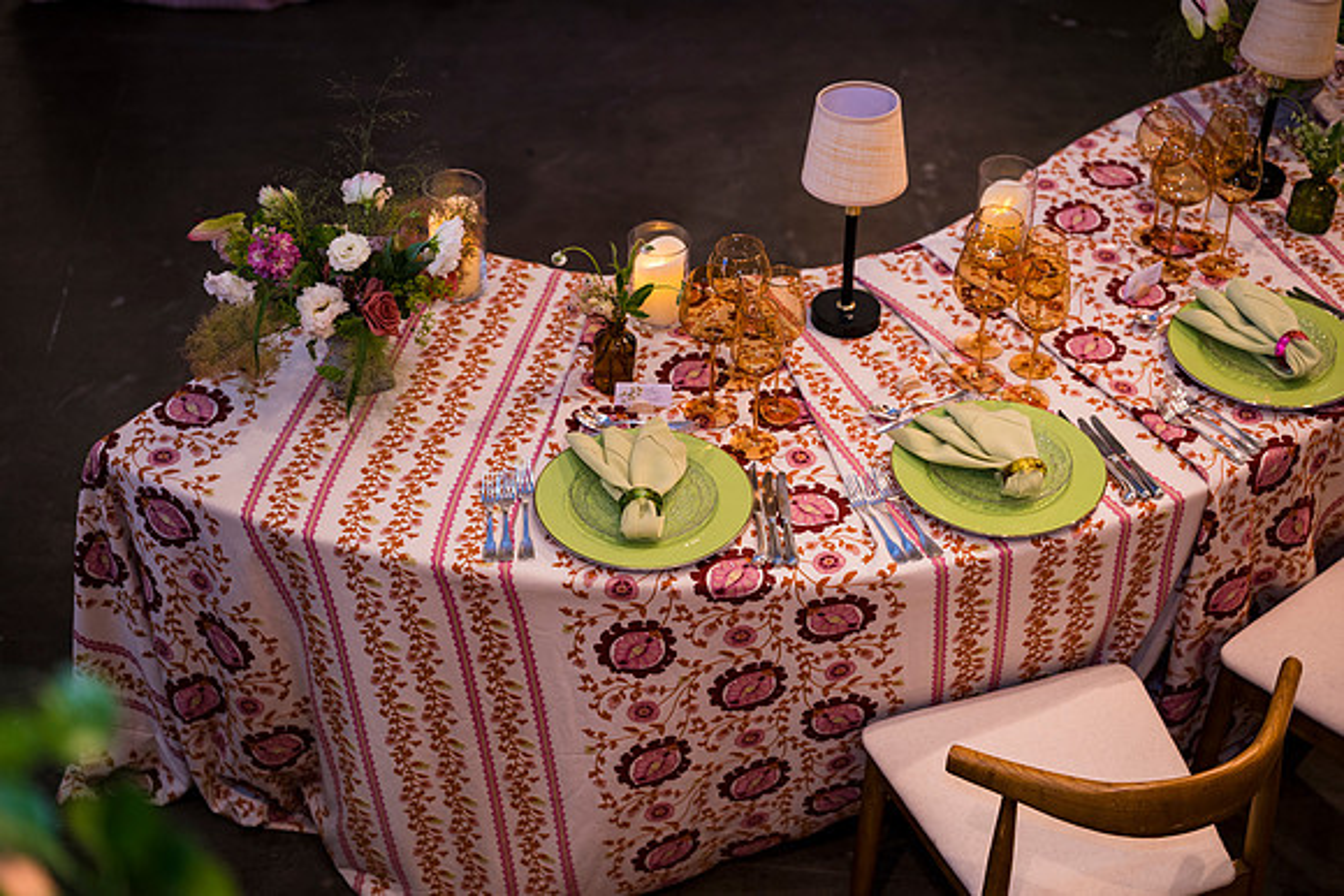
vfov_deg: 24.6
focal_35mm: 55
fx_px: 2054
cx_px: 672
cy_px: 448
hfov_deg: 36.2
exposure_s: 1/125
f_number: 2
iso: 250
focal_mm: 55
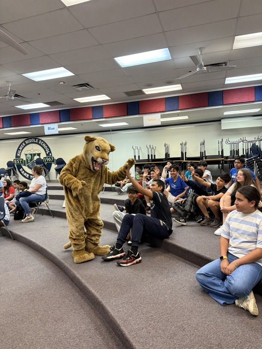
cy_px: 174
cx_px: 131
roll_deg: +4.1
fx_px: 242
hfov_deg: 56.8
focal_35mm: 24
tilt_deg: -2.9
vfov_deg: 71.6
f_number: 1.78
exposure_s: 1/60
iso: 250
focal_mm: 6.76
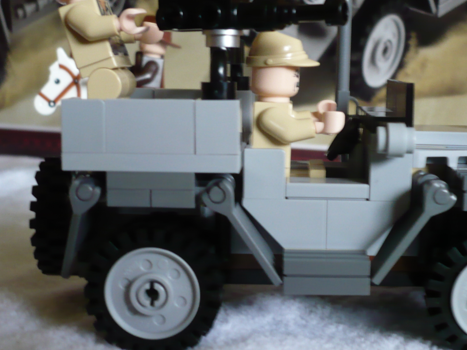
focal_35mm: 52
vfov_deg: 28.0
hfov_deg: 36.6
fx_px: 702
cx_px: 286
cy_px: 158
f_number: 2.8
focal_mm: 5.8
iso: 200
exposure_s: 1/13
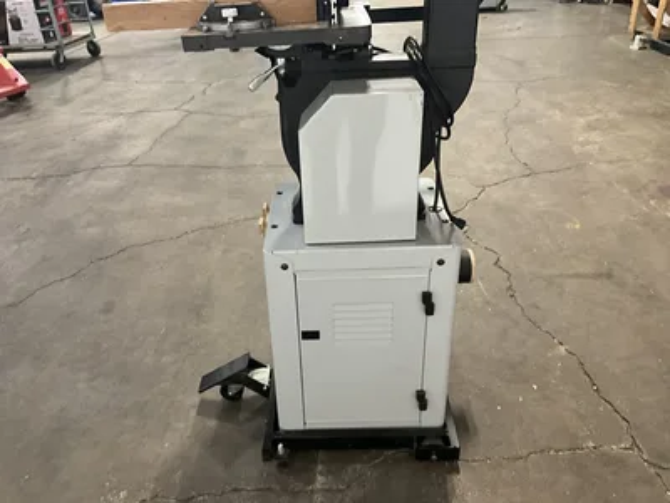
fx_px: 561
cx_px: 335
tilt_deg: -30.5
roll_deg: +3.5
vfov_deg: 48.2
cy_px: 252
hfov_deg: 61.7
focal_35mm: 29
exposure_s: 1/37
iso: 320
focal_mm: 3
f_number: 1.8
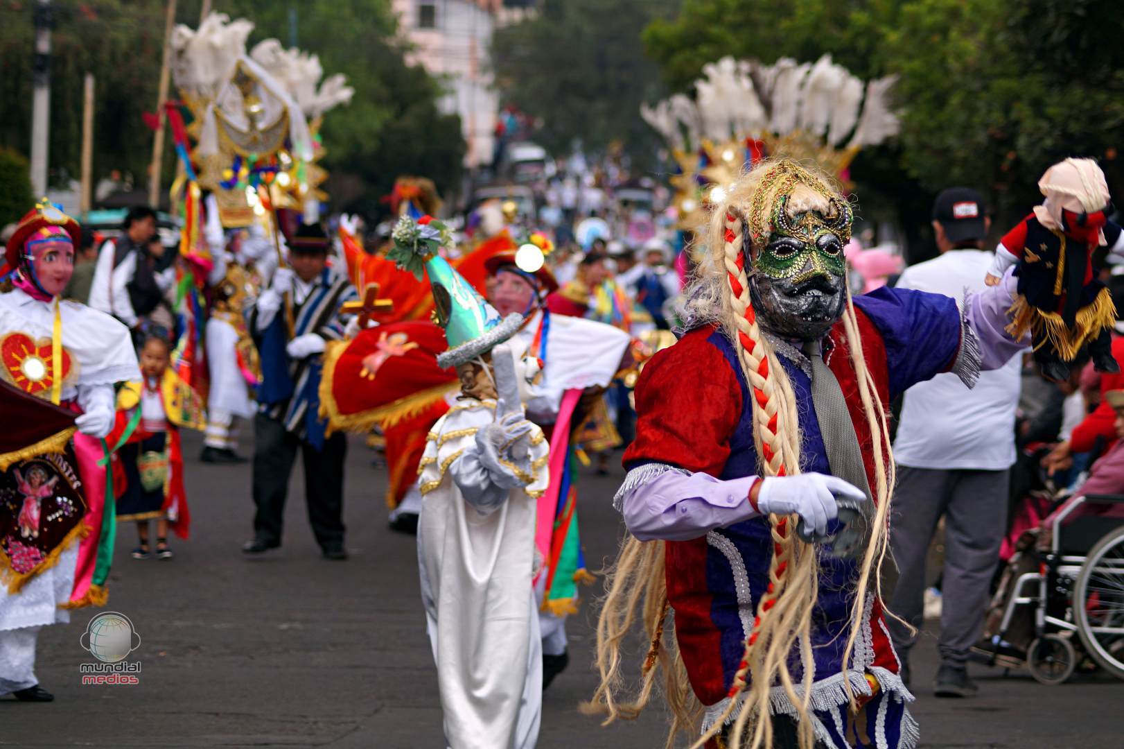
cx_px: 562
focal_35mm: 150
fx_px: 4681
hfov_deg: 13.7
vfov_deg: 9.1
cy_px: 374
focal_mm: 100
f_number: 4.5
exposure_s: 1/200
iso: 100
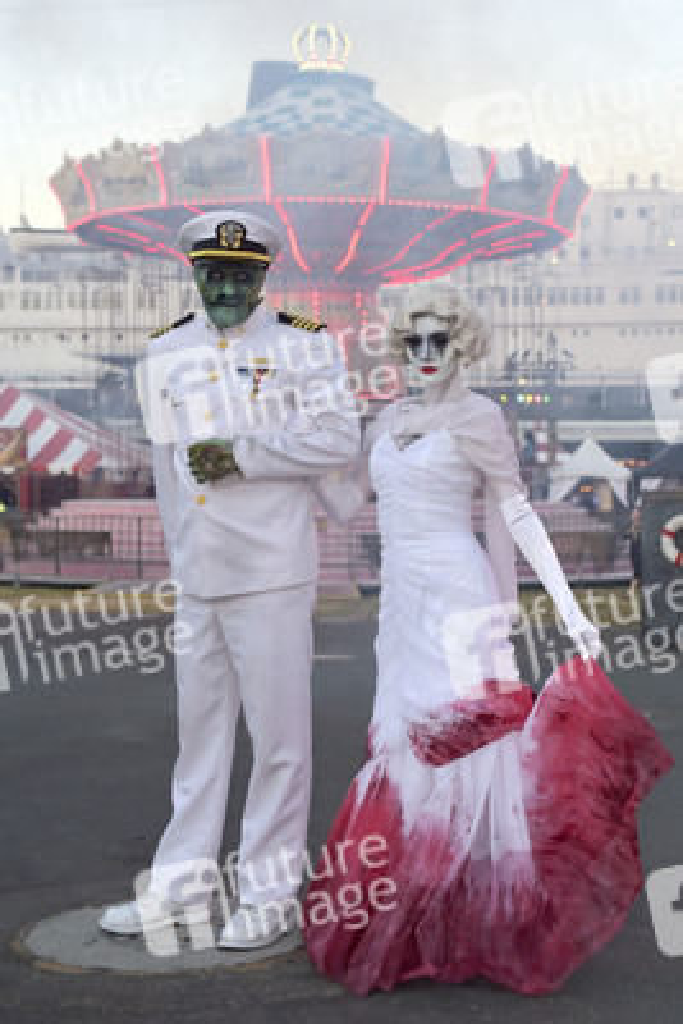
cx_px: 342
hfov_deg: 24.2
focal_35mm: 56
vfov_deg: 35.6
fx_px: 1592
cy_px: 512
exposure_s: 1/320
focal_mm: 56
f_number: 4.5
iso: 250
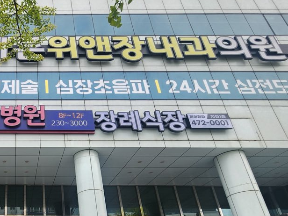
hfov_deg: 53.7
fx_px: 225
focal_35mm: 27
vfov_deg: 46.8
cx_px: 11
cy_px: 190
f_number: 2.2
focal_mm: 2.2
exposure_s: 1/654
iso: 50
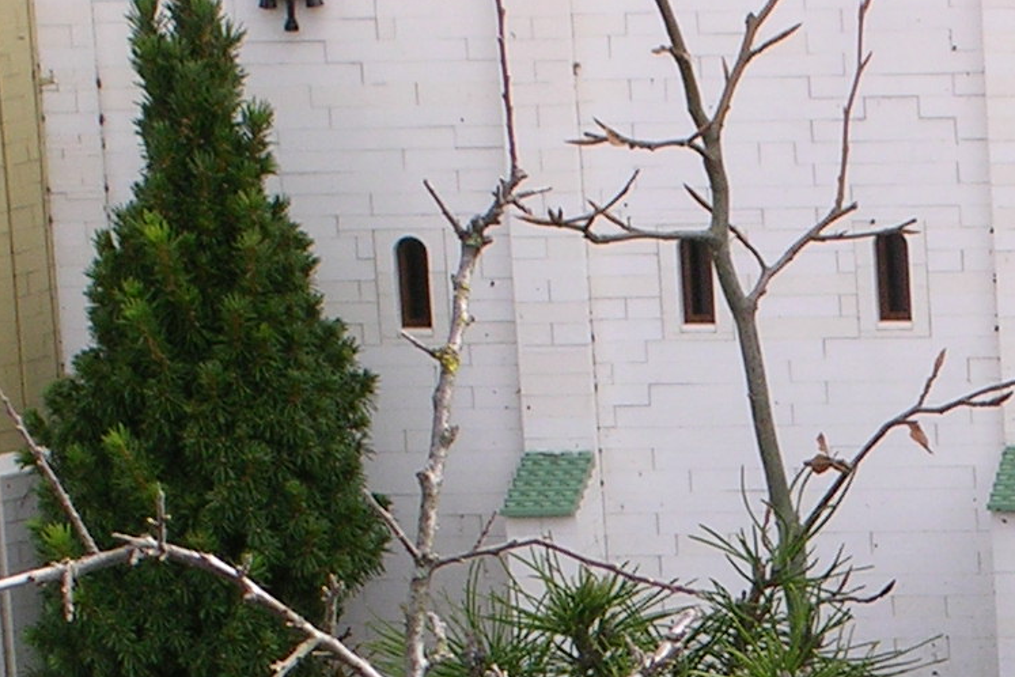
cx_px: 1299
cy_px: 1028
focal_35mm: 328
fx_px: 9247
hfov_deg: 6.2
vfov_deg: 4.2
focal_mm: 17.4
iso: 50
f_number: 4.9
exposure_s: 1/201
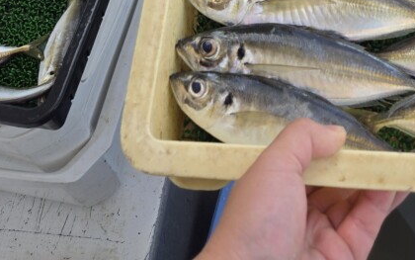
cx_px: 254
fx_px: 656
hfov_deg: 34.9
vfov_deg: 17.5
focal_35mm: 58
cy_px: -226
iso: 25
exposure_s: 1/950
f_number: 1.8
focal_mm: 5.4
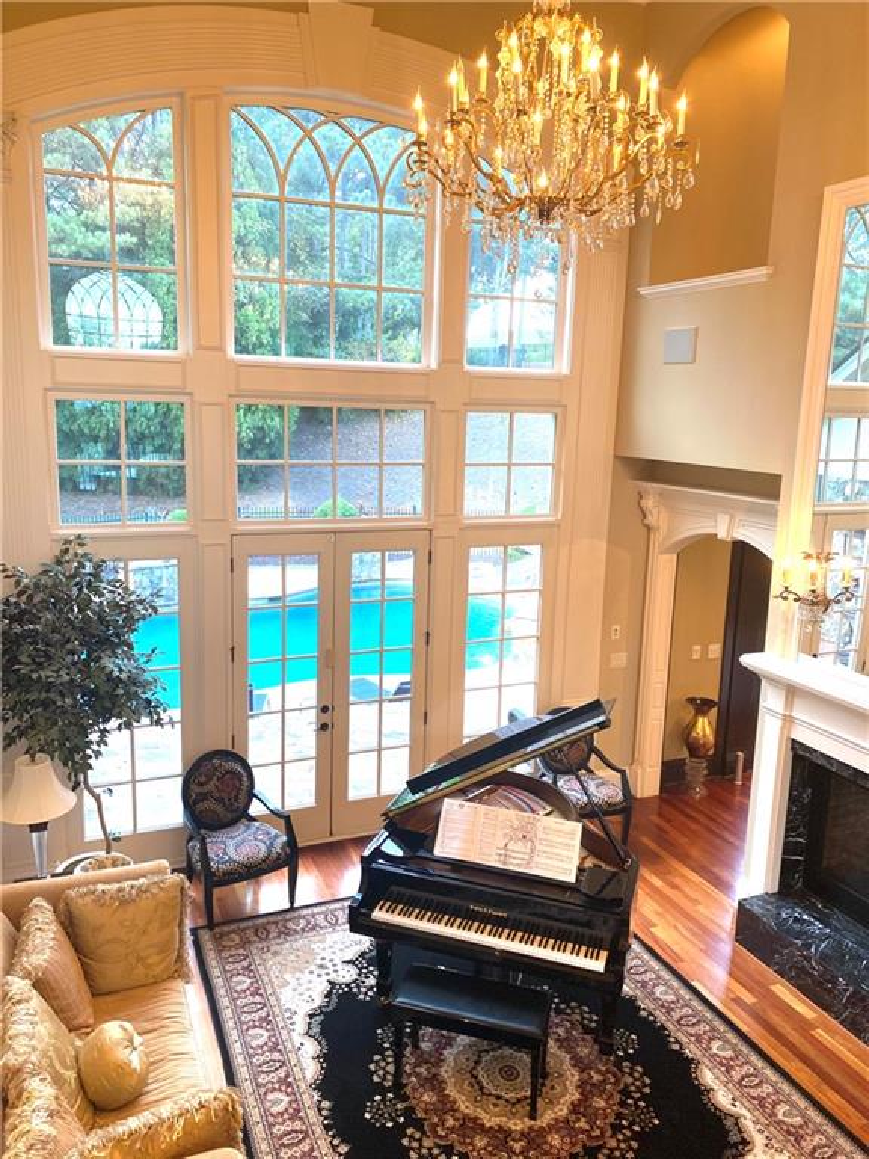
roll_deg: -1.2
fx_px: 870
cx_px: 434
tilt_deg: -10.7
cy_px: 580
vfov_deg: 67.3
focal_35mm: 26
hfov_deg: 53.1
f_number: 1.8
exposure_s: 1/60
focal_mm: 4.25
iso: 80
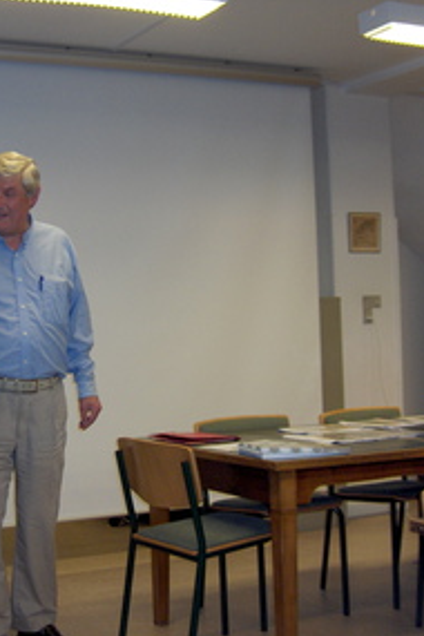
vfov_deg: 35.1
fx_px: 1007
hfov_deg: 23.4
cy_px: 314
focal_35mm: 57
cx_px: 80
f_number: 2.8
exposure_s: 1/60
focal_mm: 8
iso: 100
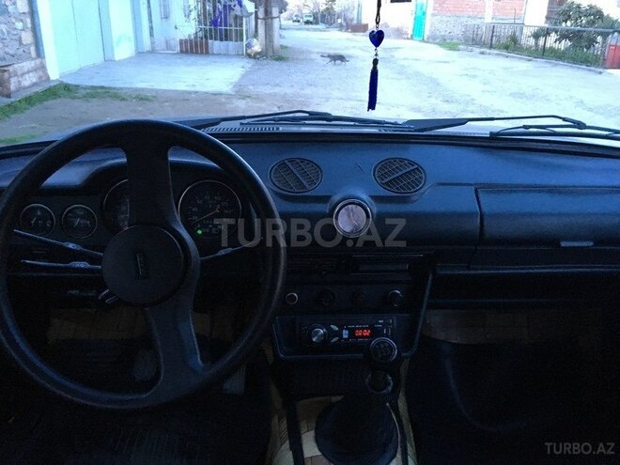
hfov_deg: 61.7
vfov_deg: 48.2
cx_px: 310
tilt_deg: -23.2
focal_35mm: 29
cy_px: 232
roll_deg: -0.9
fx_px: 519
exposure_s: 1/25
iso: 200
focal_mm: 4.15
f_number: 2.2
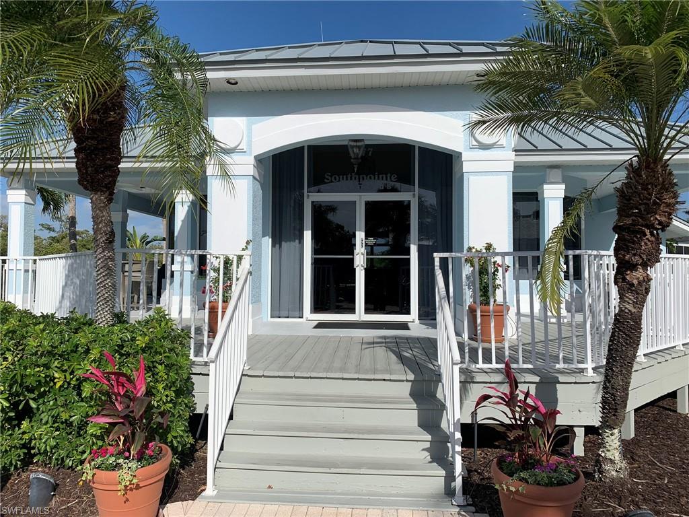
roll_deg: -0.4
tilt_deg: +0.0
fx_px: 518
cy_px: 258
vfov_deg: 53.1
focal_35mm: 26
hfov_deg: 67.3
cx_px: 344
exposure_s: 1/5128
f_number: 1.8
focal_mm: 4.25
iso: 25
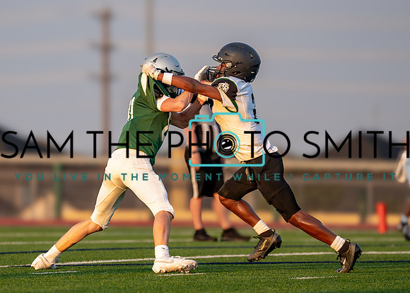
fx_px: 3582
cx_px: 149
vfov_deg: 4.7
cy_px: 142
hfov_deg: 6.5
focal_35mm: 308
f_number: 2.8
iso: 400
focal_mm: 200
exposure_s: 1/2500
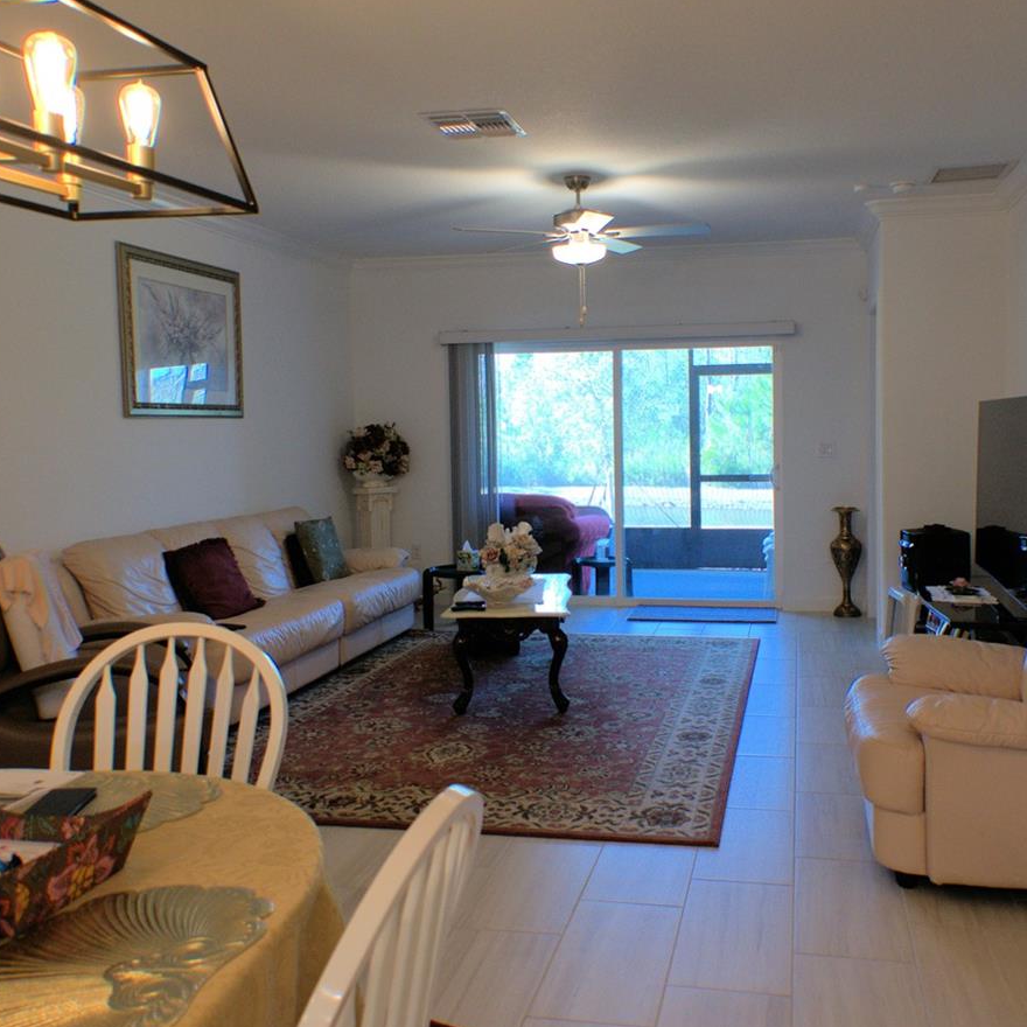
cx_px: 599
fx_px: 1712
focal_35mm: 51
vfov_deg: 33.4
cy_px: 462
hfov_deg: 33.3
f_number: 4.5
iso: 400
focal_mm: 22
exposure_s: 1/80
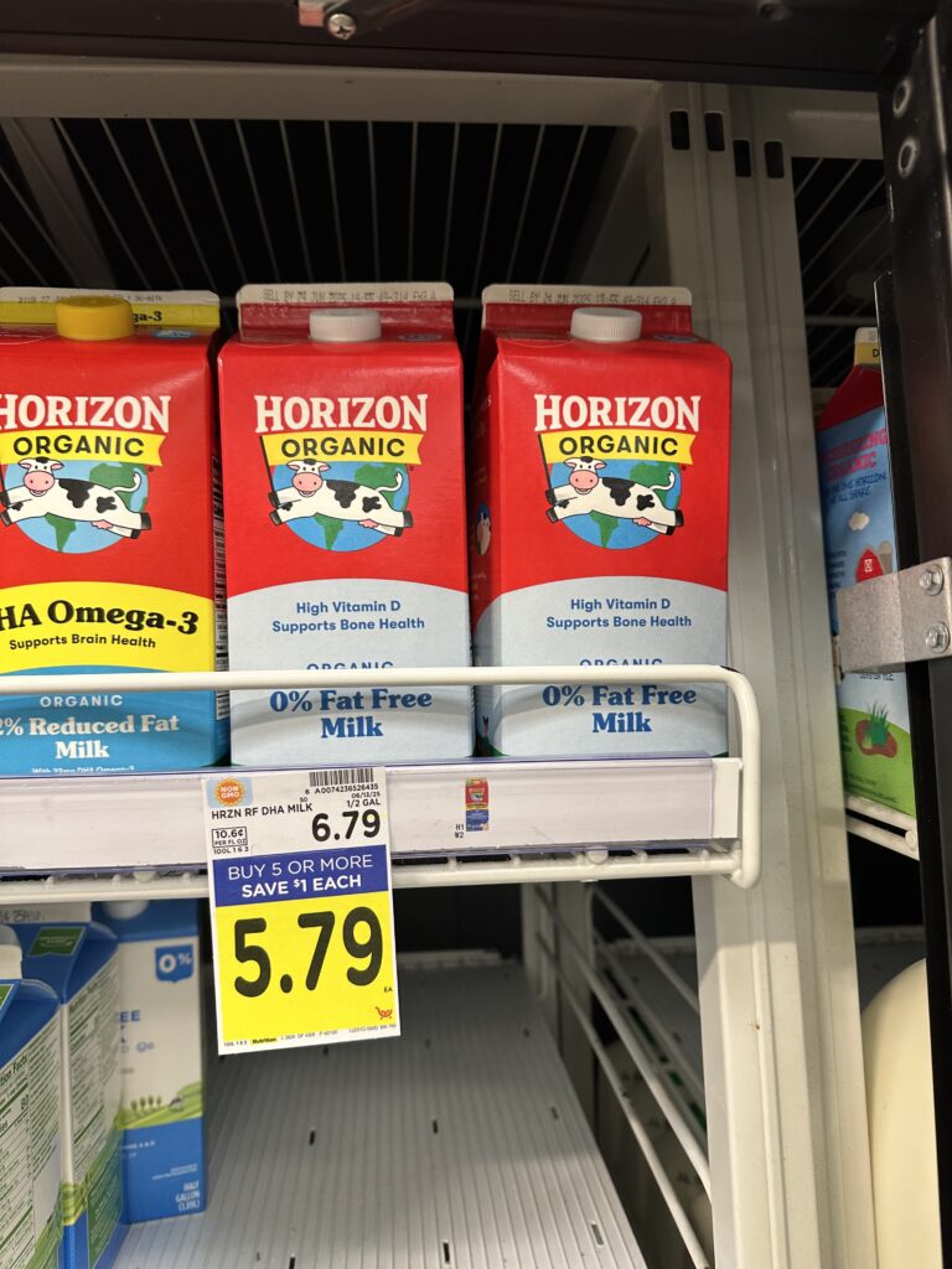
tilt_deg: +7.3
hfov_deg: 56.8
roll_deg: -0.3
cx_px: 476
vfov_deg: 71.6
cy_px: 634
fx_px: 880
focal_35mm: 24
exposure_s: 1/60
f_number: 1.78
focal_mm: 6.86
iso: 160
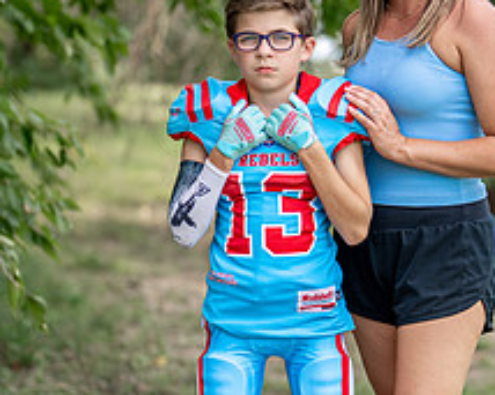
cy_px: 222
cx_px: 371
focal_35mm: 165
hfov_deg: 11.7
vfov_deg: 9.4
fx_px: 2416
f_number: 1.2
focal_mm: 50
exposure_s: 1/2500
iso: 100
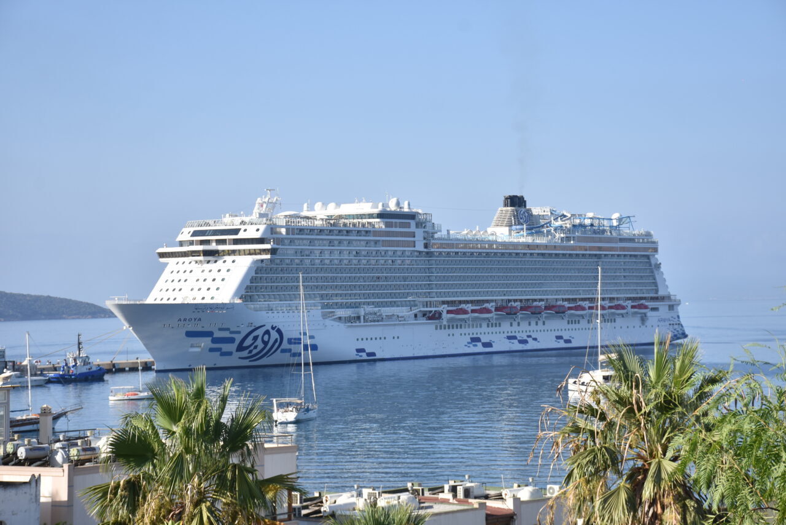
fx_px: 2031
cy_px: 262
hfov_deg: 21.9
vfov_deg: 14.7
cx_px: 393
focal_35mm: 93
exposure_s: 1/1000
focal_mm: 62
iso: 250
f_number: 8
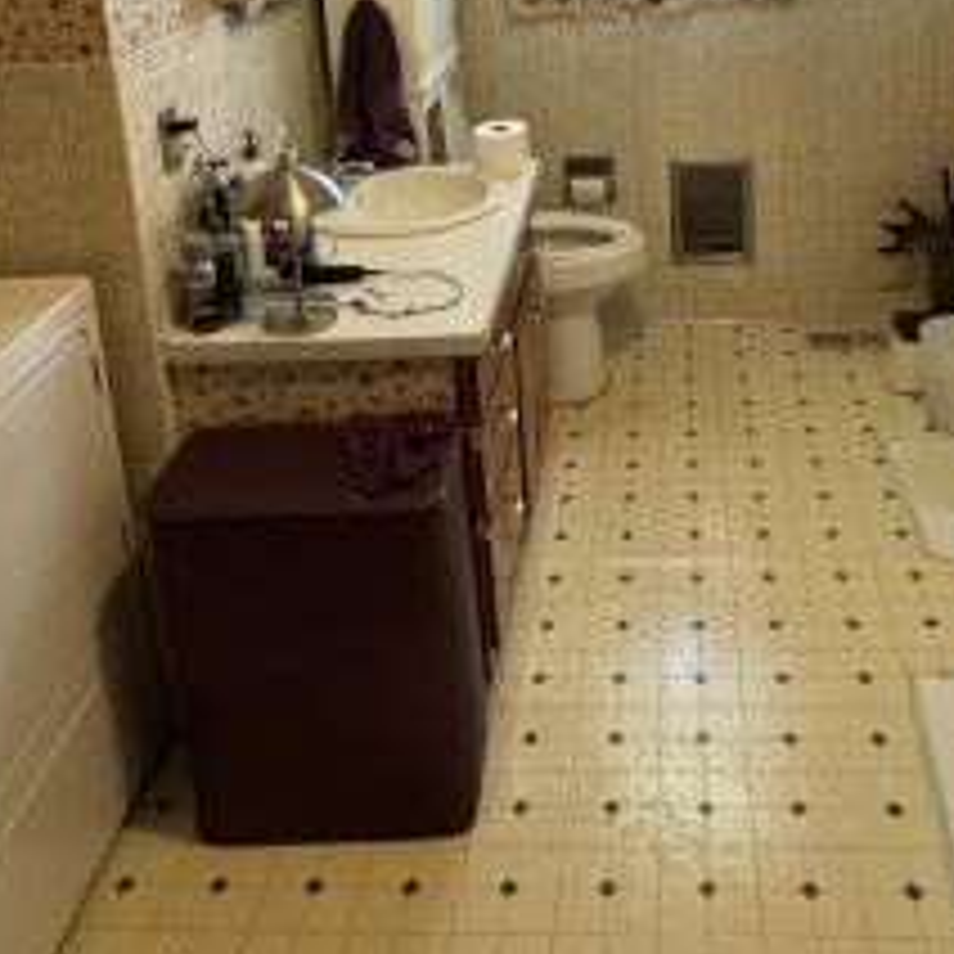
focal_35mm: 39
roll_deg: +3.5
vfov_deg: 39.5
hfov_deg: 42.6
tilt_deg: -12.1
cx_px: 578
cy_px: 81
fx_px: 1216
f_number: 2.2
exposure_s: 1/60
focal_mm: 2.22
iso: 400
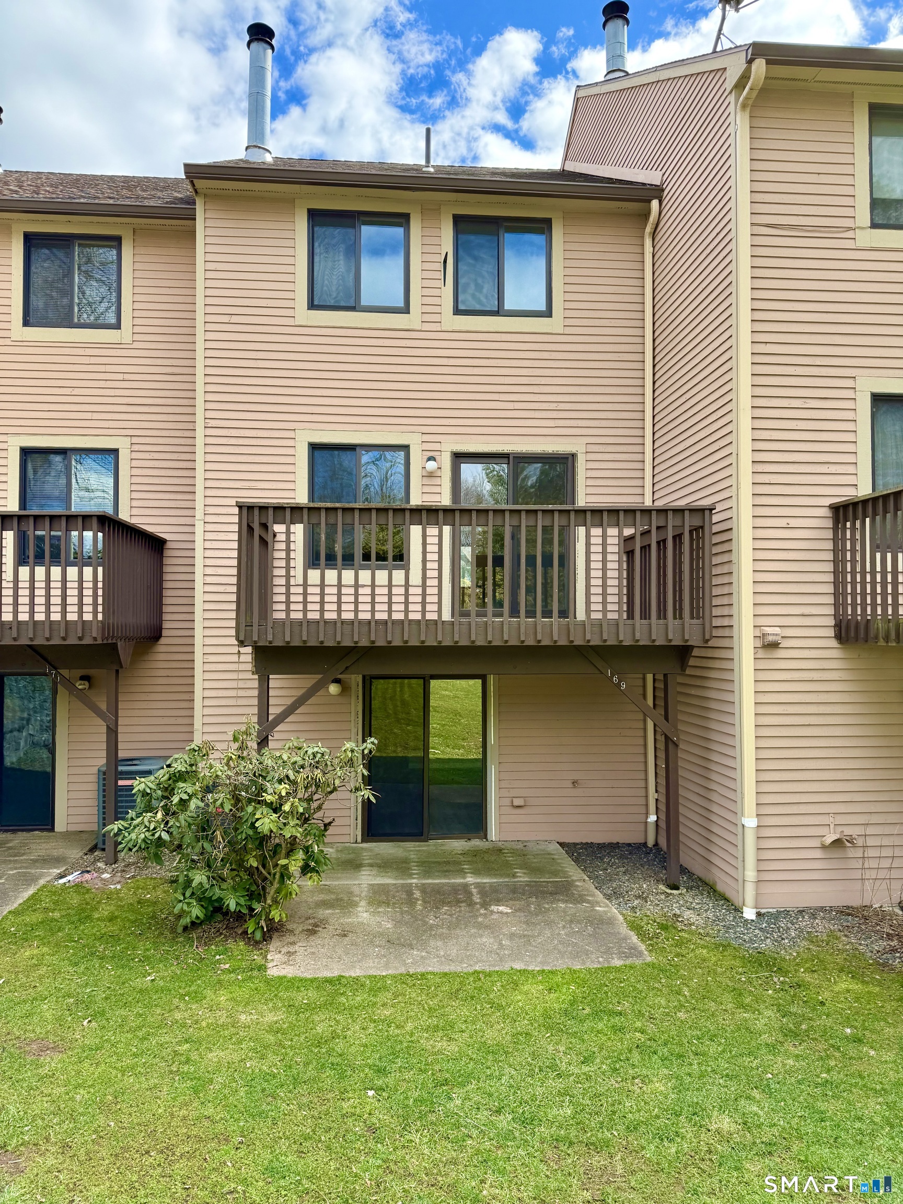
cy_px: 602
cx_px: 452
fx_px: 835
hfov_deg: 56.8
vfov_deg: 71.6
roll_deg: -1.4
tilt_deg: +0.4
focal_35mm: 24
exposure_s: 1/1230
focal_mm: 6.76
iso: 80
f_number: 1.78
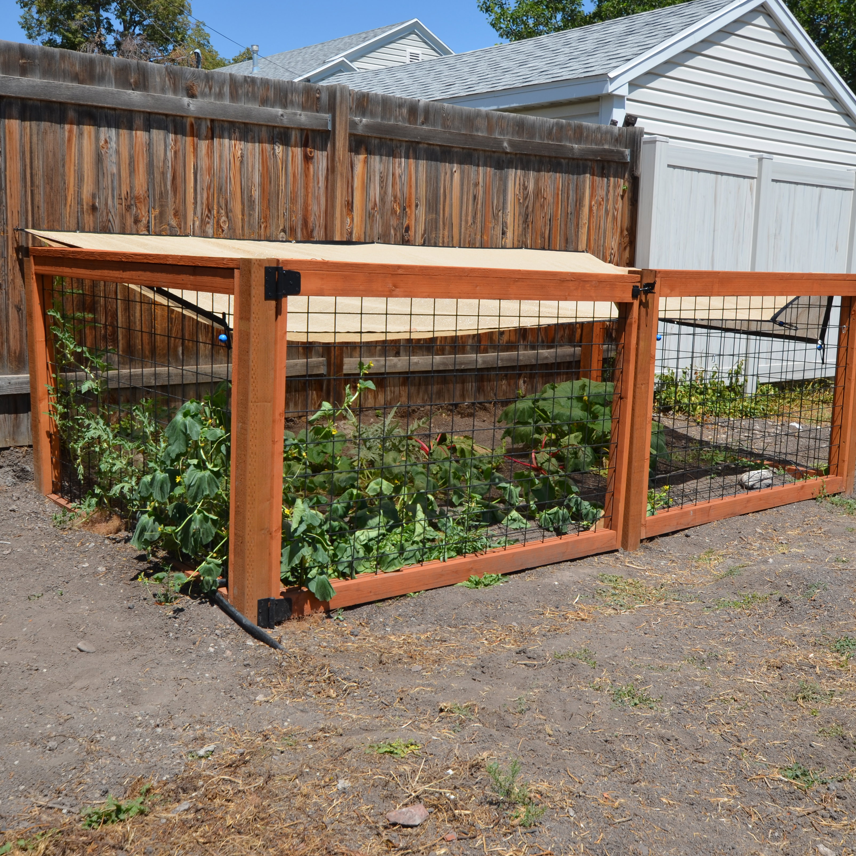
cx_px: 413
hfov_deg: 42.8
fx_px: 1091
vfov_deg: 42.8
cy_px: 422
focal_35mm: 39
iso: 100
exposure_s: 1/320
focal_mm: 20
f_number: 9
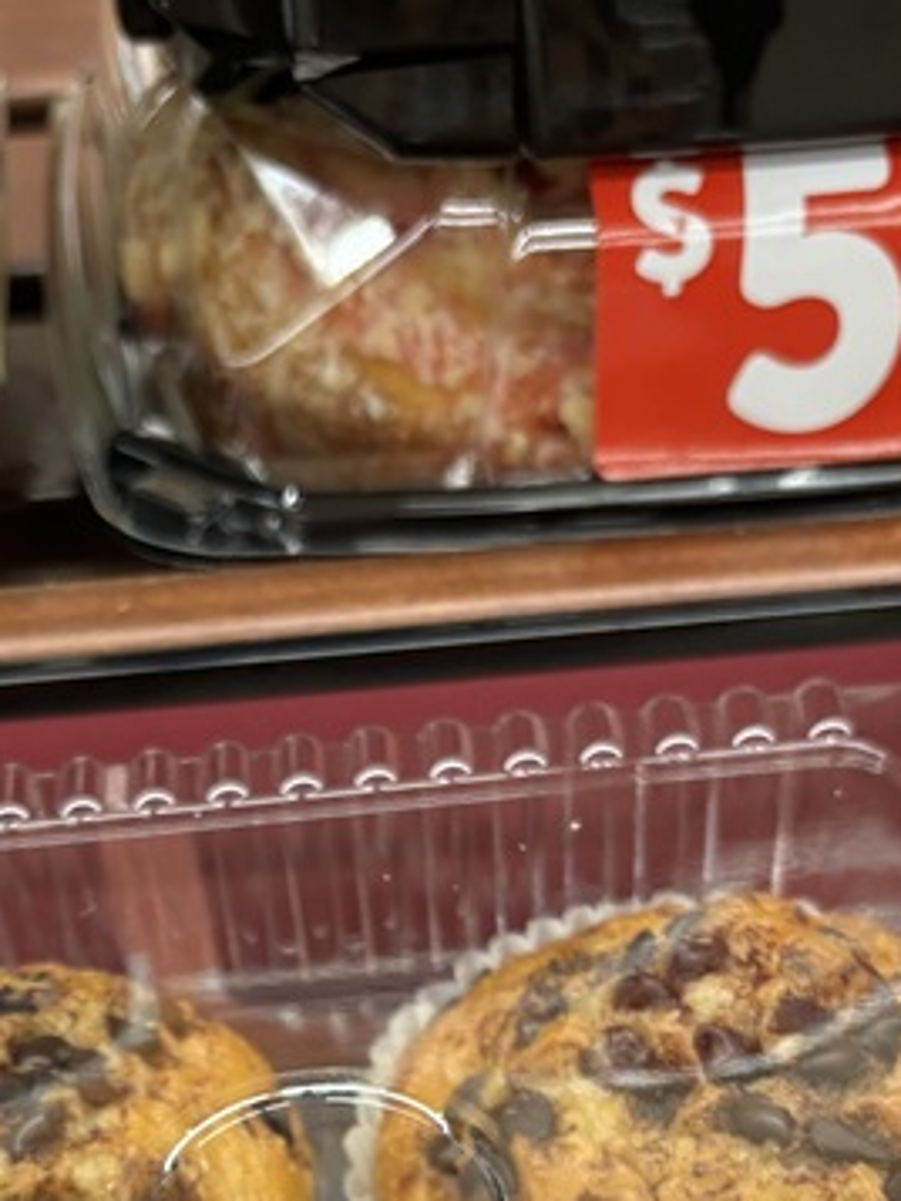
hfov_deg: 21.8
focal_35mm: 67
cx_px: 235
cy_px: 1329
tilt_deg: -39.1
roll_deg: +3.9
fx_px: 2324
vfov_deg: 26.6
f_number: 1.6
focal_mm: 5.96
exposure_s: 1/60
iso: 160
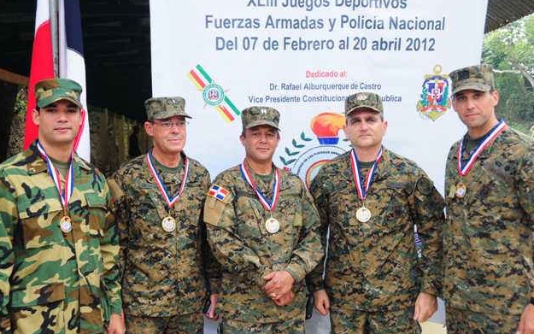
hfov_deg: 40.3
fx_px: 728
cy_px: 158
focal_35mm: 50
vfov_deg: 25.8
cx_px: 265
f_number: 5.6
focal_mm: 32
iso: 400
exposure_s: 1/125
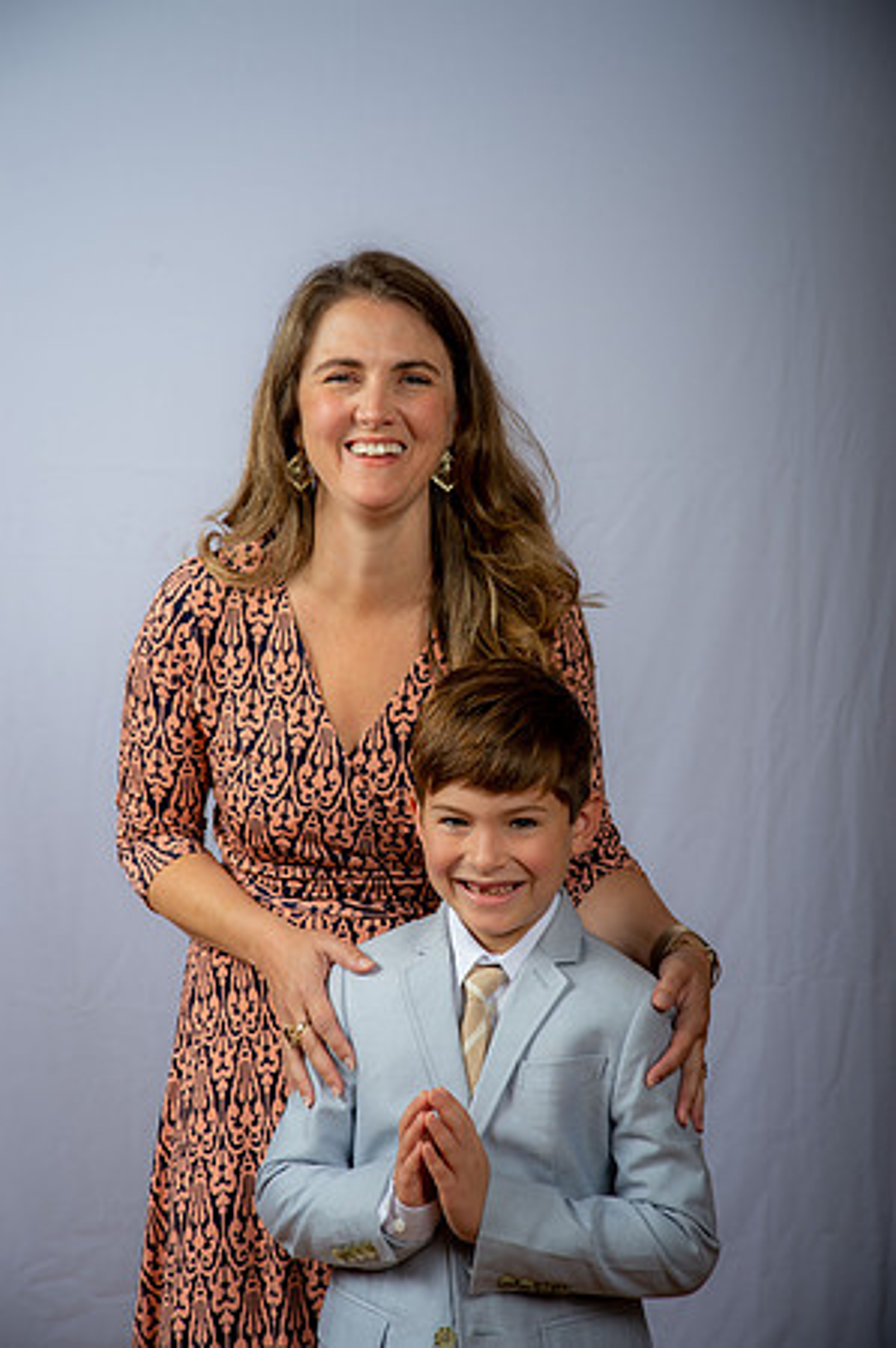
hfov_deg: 17.5
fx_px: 2919
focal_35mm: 78
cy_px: 674
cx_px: 448
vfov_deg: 26.0
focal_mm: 78
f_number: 6.3
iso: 250
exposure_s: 1/200
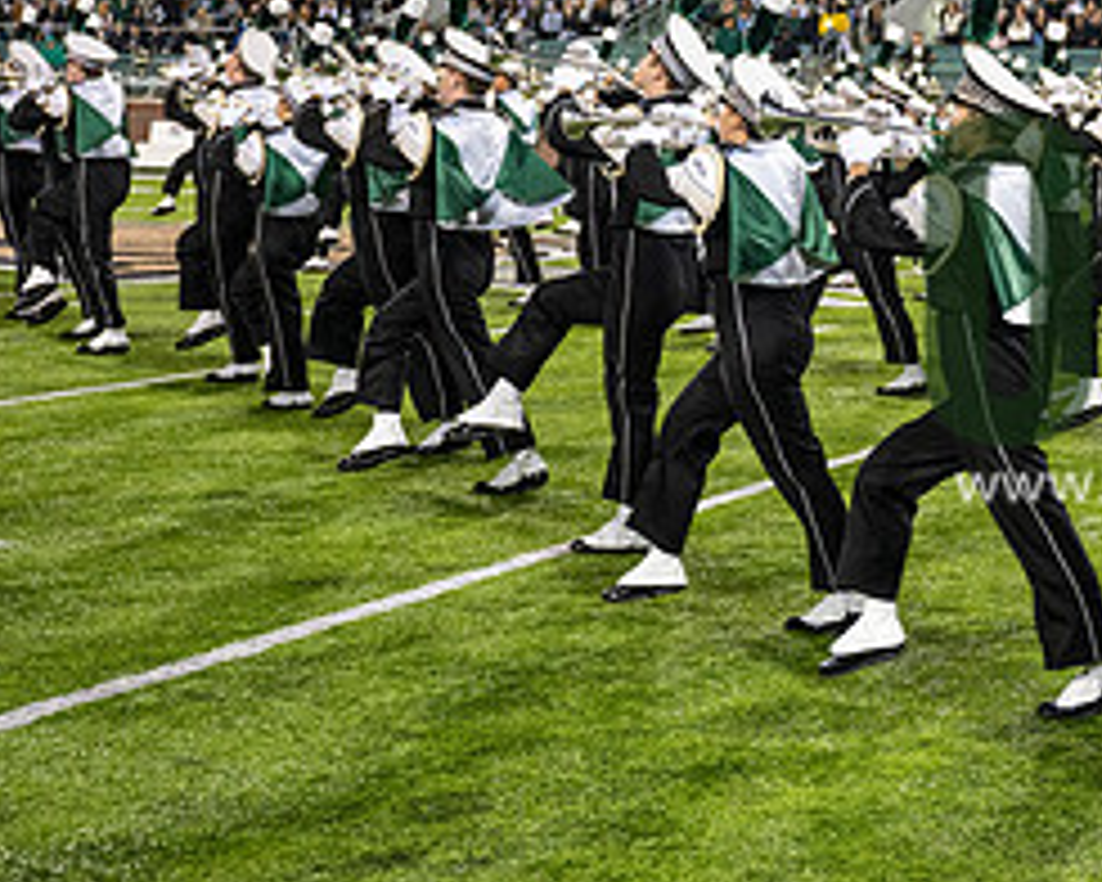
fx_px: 2903
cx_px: 1264
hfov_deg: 20.3
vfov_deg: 17.2
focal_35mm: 89
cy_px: 326
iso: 1250
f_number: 3.2
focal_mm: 40
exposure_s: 1/500
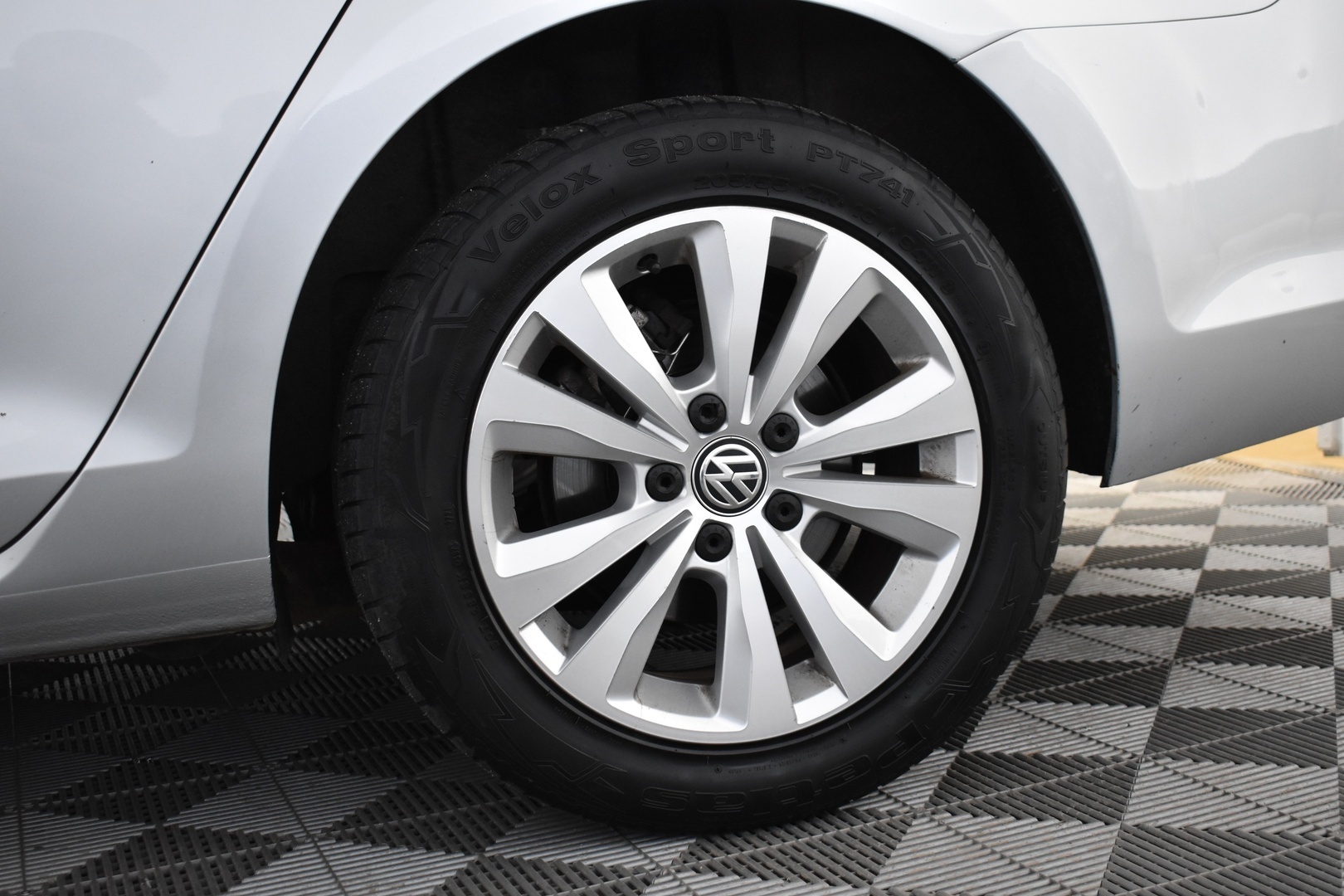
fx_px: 1568
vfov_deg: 31.9
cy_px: 448
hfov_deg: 46.4
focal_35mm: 42
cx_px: 672
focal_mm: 28
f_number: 4.2
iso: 1600
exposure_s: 1/50
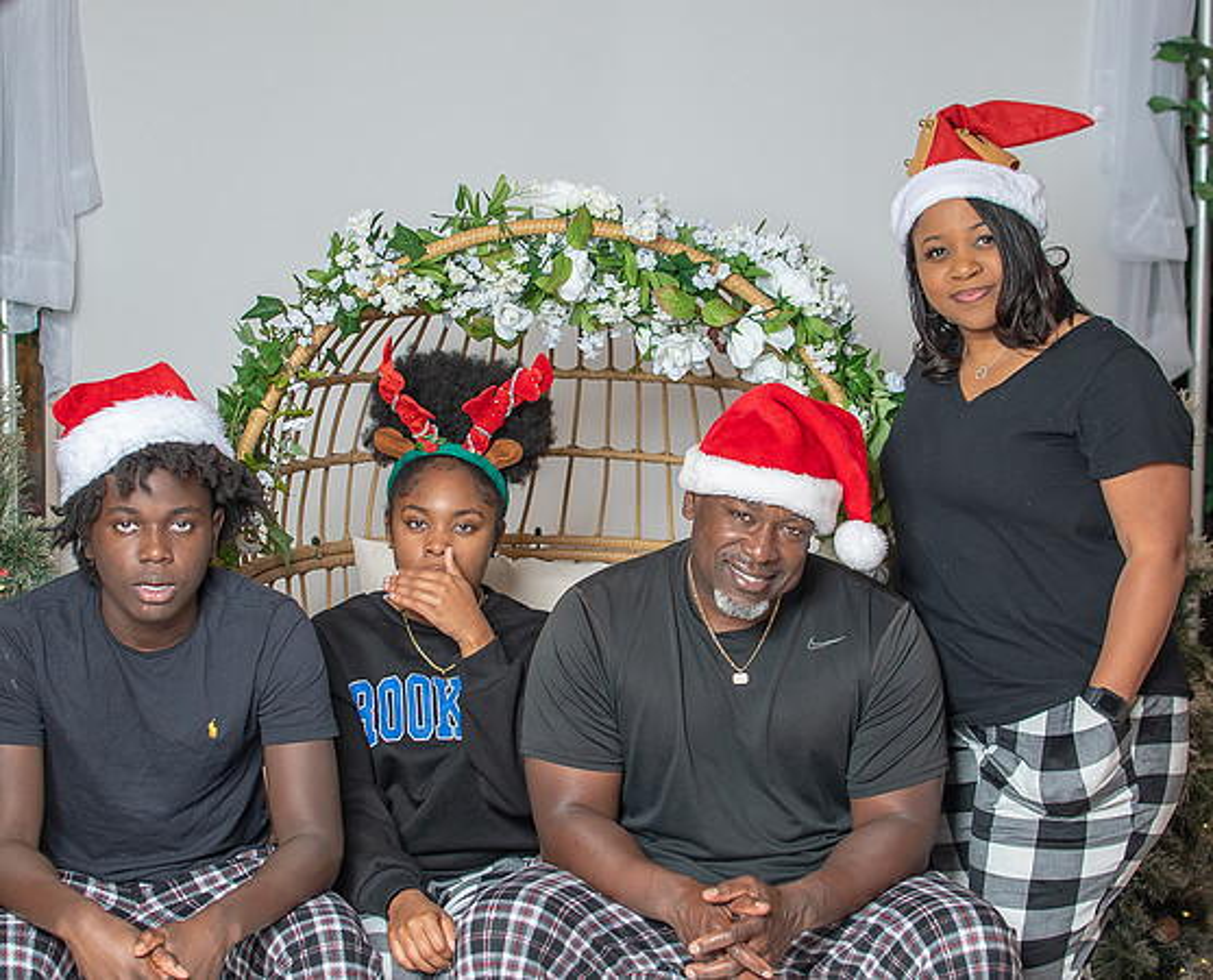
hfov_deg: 29.9
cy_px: 456
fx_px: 2271
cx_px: 586
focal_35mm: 63
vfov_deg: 24.3
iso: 100
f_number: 3.2
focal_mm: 35
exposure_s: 1/250
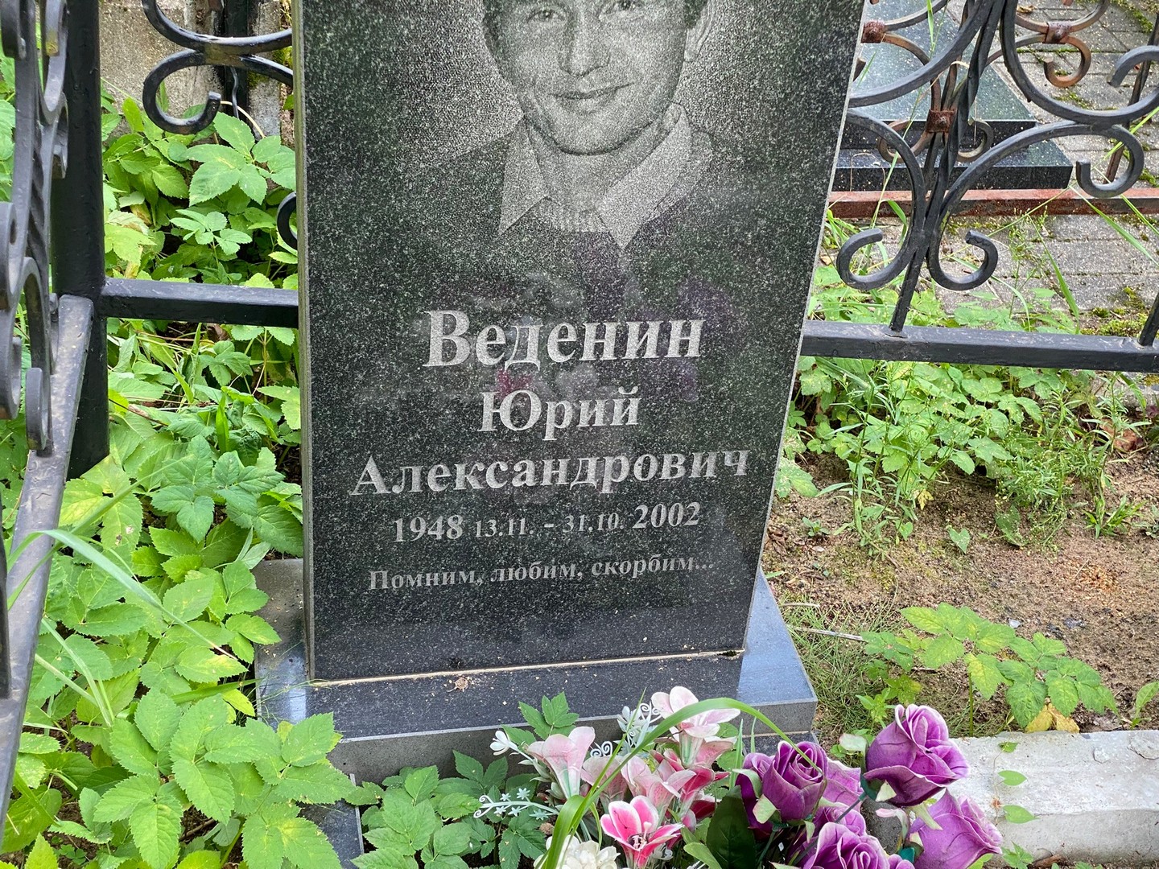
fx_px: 1741
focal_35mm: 52
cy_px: 434
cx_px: 580
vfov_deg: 28.0
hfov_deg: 36.8
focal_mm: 6
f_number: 2
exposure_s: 1/121
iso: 125
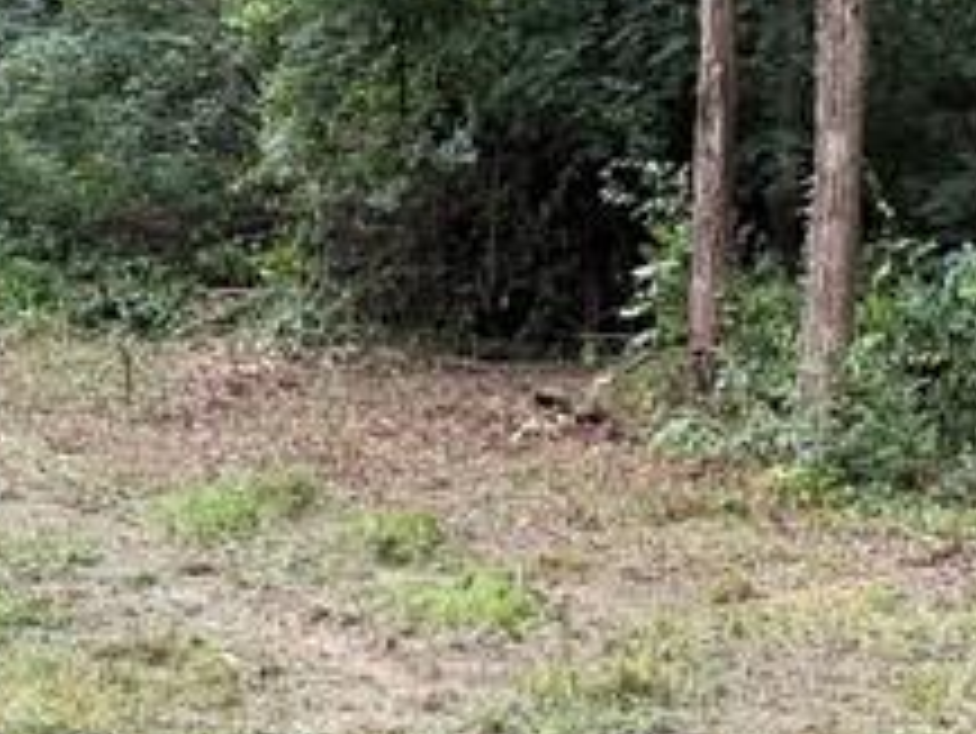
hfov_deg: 17.1
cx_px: 940
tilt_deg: -3.7
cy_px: 225
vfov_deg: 13.1
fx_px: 3188
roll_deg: -1.0
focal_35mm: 113
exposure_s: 1/172
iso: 80
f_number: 1.78
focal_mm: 6.76
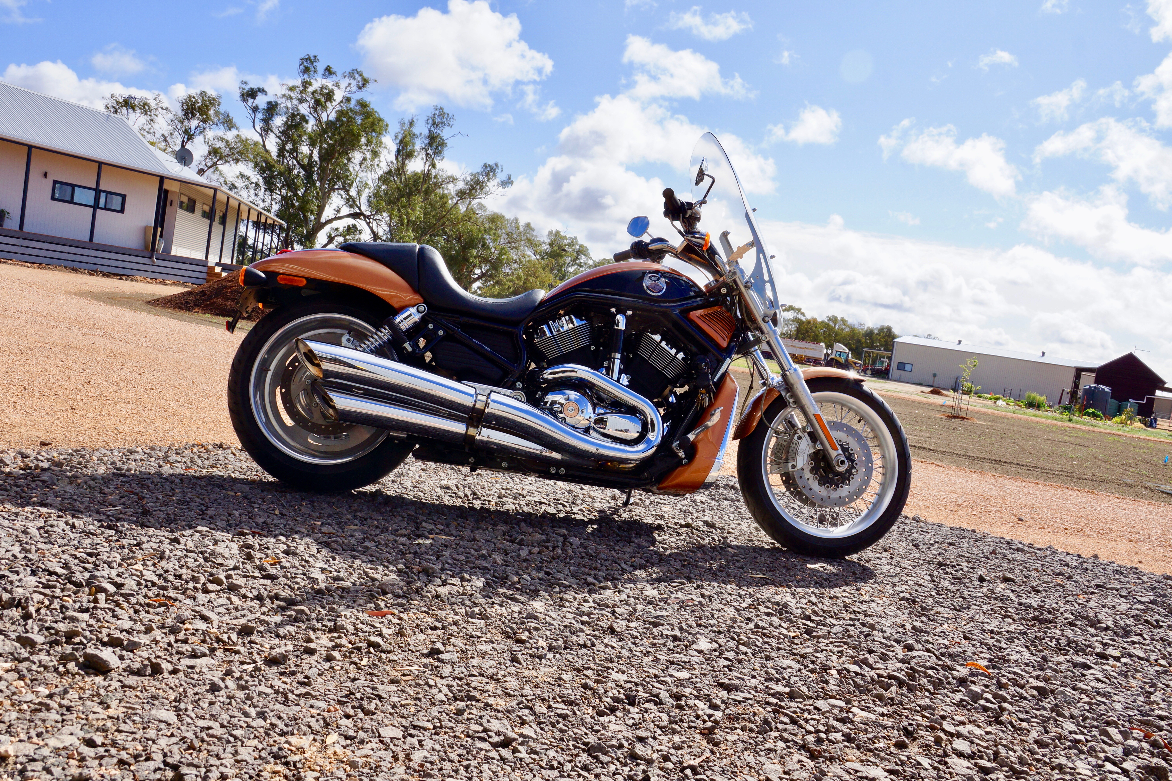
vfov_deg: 43.6
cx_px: 586
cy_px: 390
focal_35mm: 30
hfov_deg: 61.9
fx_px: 977
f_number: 13
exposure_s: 1/200
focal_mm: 20
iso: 100
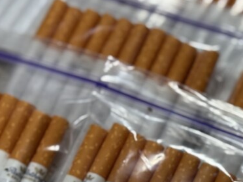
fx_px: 927
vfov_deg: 11.1
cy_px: 181
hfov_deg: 14.6
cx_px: 255
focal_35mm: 132
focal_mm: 6.76
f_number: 1.78
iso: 100
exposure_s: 1/50
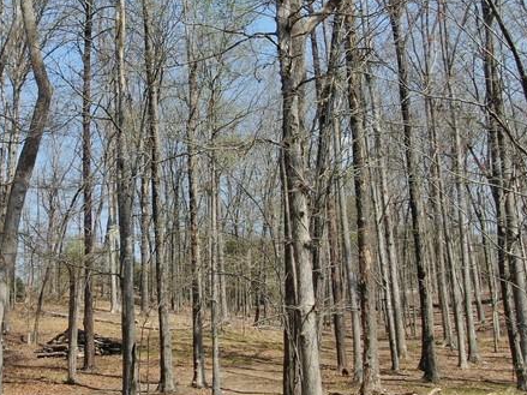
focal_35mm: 56
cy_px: 157
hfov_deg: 33.3
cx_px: 101
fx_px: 852
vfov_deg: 26.0
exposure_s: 1/1000
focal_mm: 4.39
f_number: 2.8
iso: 100
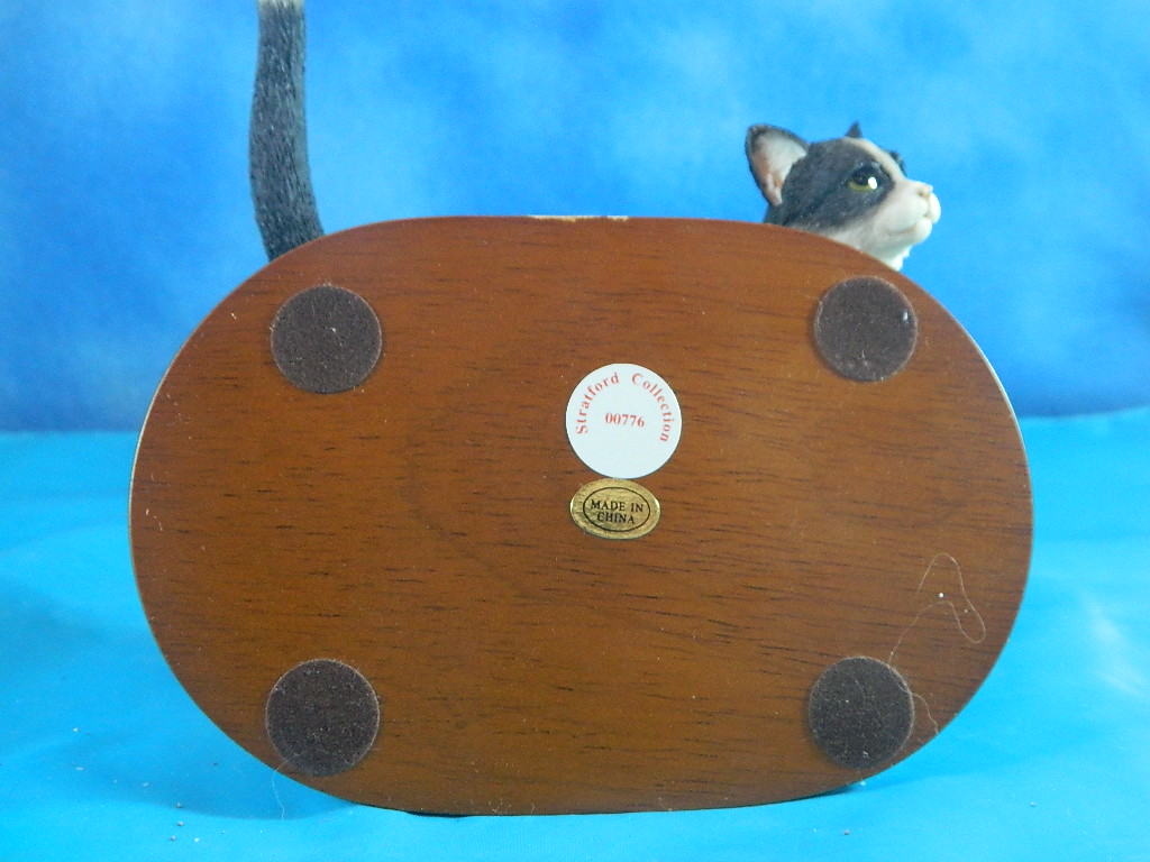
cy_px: 431
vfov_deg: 30.9
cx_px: 575
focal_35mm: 47
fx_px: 1561
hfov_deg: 40.4
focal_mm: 8.4
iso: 400
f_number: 3.6
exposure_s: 1/25
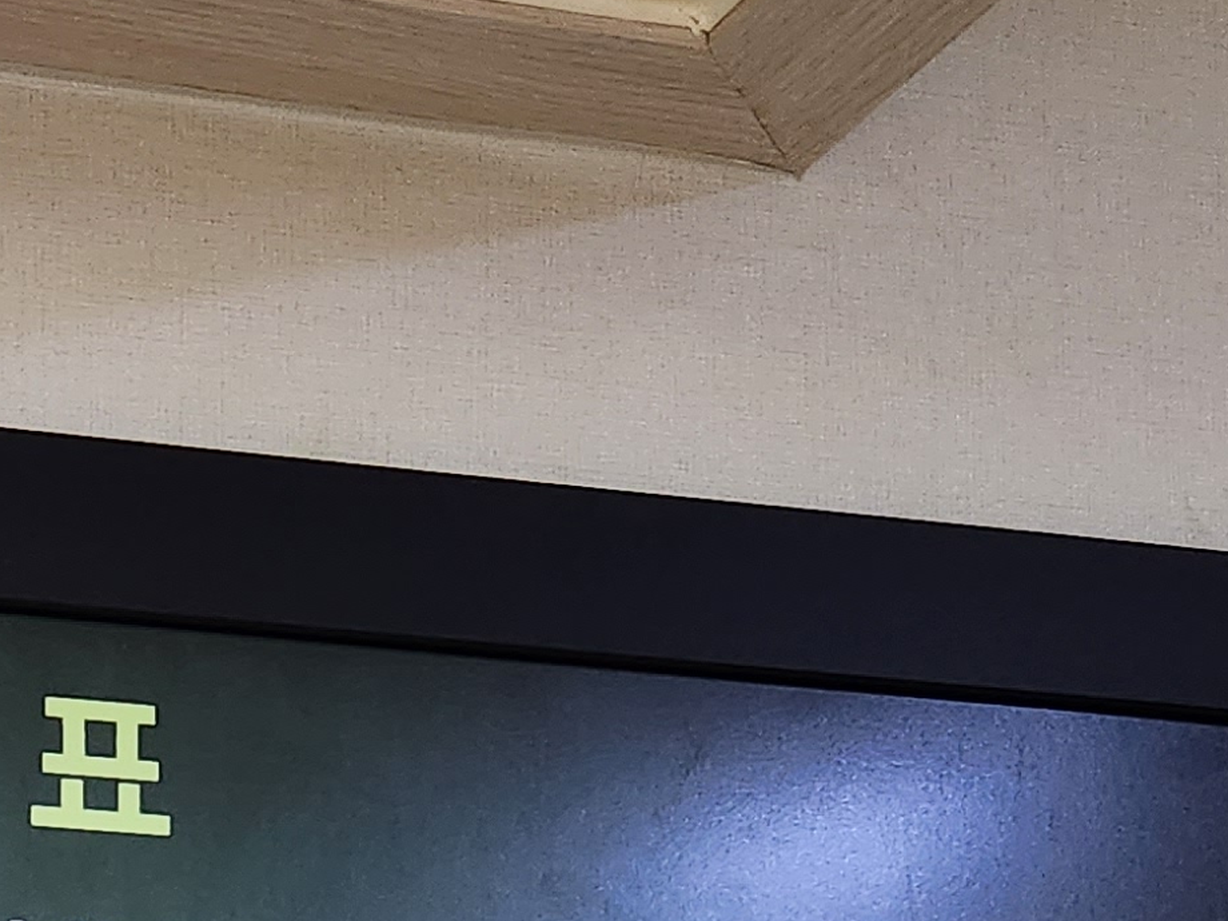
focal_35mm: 100
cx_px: -314
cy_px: 1483
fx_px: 3547
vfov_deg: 13.7
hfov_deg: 18.4
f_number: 1.8
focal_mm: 5.4
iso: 500
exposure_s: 1/120
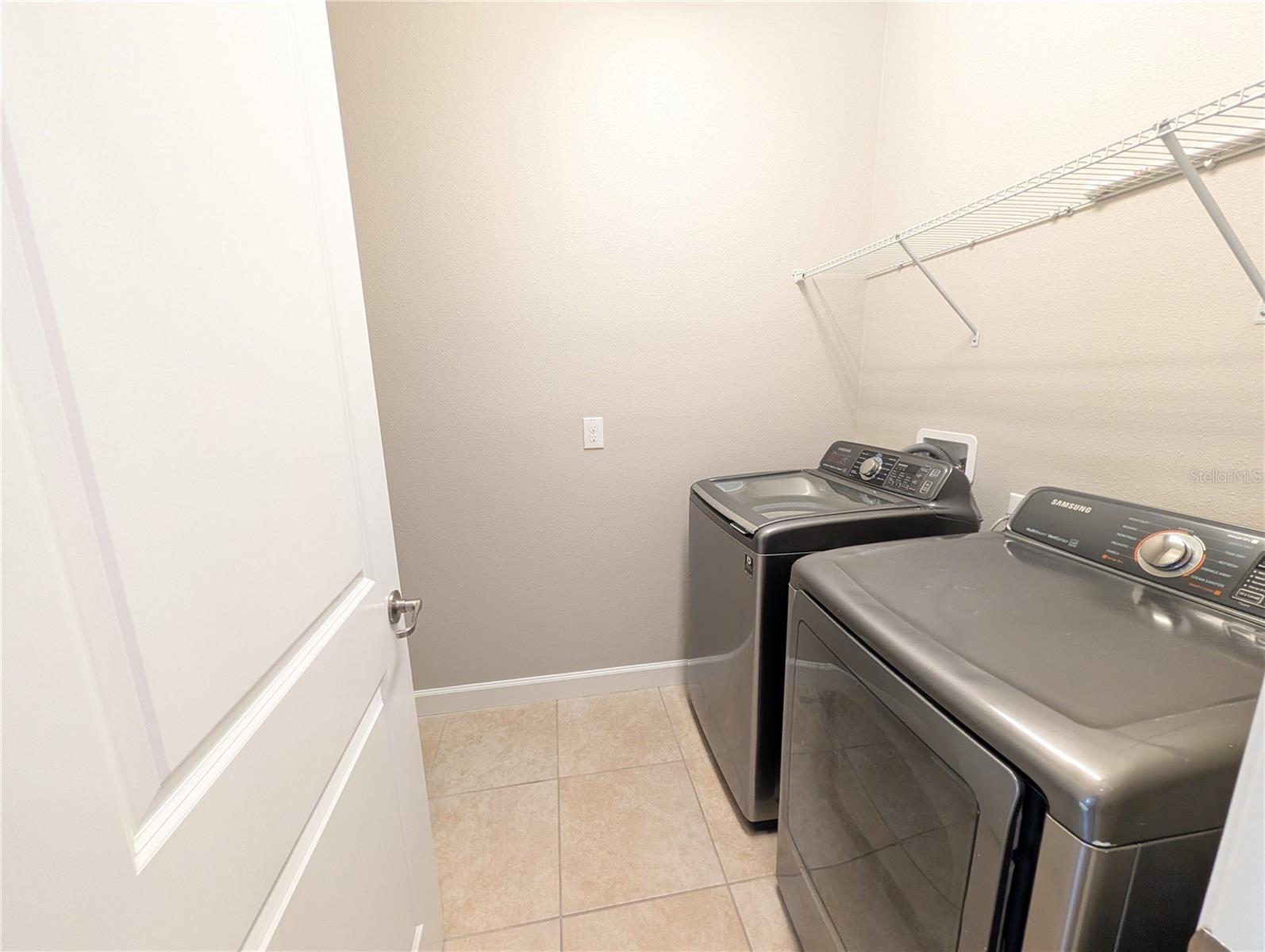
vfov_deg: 94.6
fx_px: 439
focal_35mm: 12
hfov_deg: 110.5
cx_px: 632
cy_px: 476
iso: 521
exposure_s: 1/120
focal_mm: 2.02
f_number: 1.7
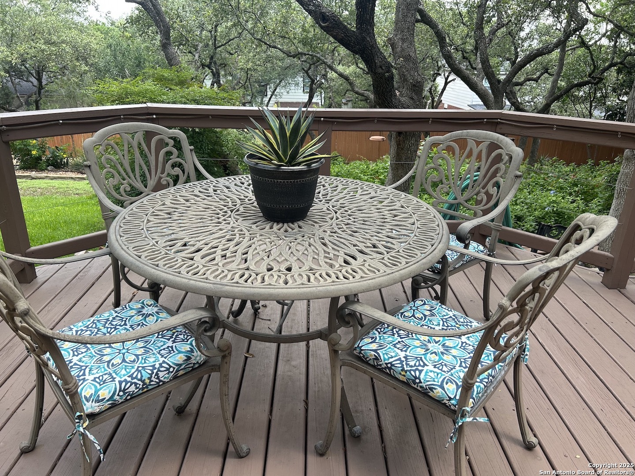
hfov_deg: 67.3
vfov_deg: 53.1
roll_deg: -0.2
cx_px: 318
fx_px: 477
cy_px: 238
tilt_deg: -21.7
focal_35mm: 26
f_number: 1.5
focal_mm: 5.7
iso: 40
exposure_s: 1/288
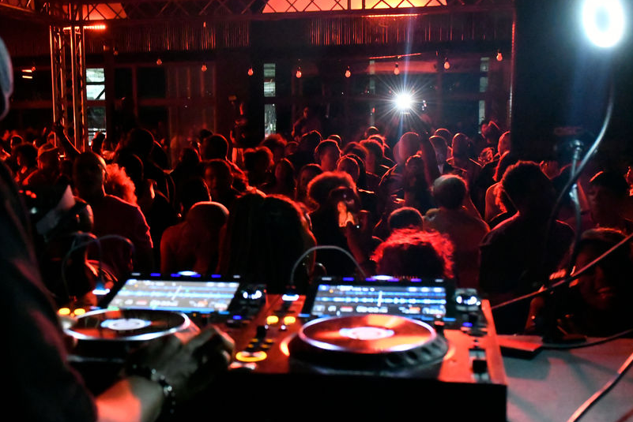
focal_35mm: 46
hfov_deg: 42.4
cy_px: 234
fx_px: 809
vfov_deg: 29.3
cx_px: 233
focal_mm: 24
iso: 25600
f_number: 5
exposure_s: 1/80
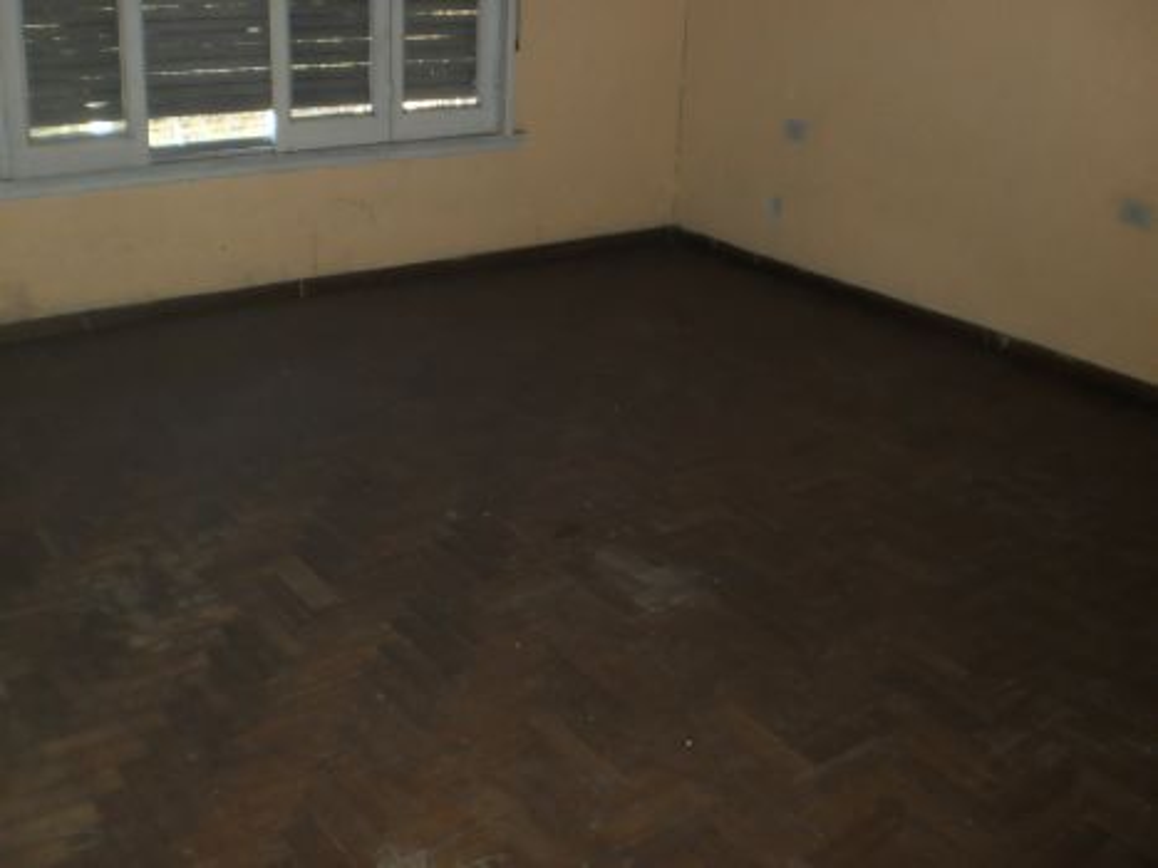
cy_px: 434
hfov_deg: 51.4
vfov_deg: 39.6
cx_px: 579
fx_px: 1204
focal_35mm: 36
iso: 200
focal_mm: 6.3
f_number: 3.1
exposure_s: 1/30
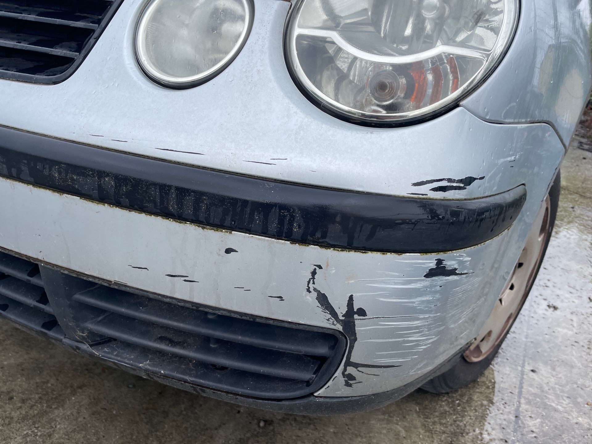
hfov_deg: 67.3
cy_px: 222
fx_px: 445
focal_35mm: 26
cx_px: 296
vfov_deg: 53.1
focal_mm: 4.2
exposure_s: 1/734
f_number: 1.6
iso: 32
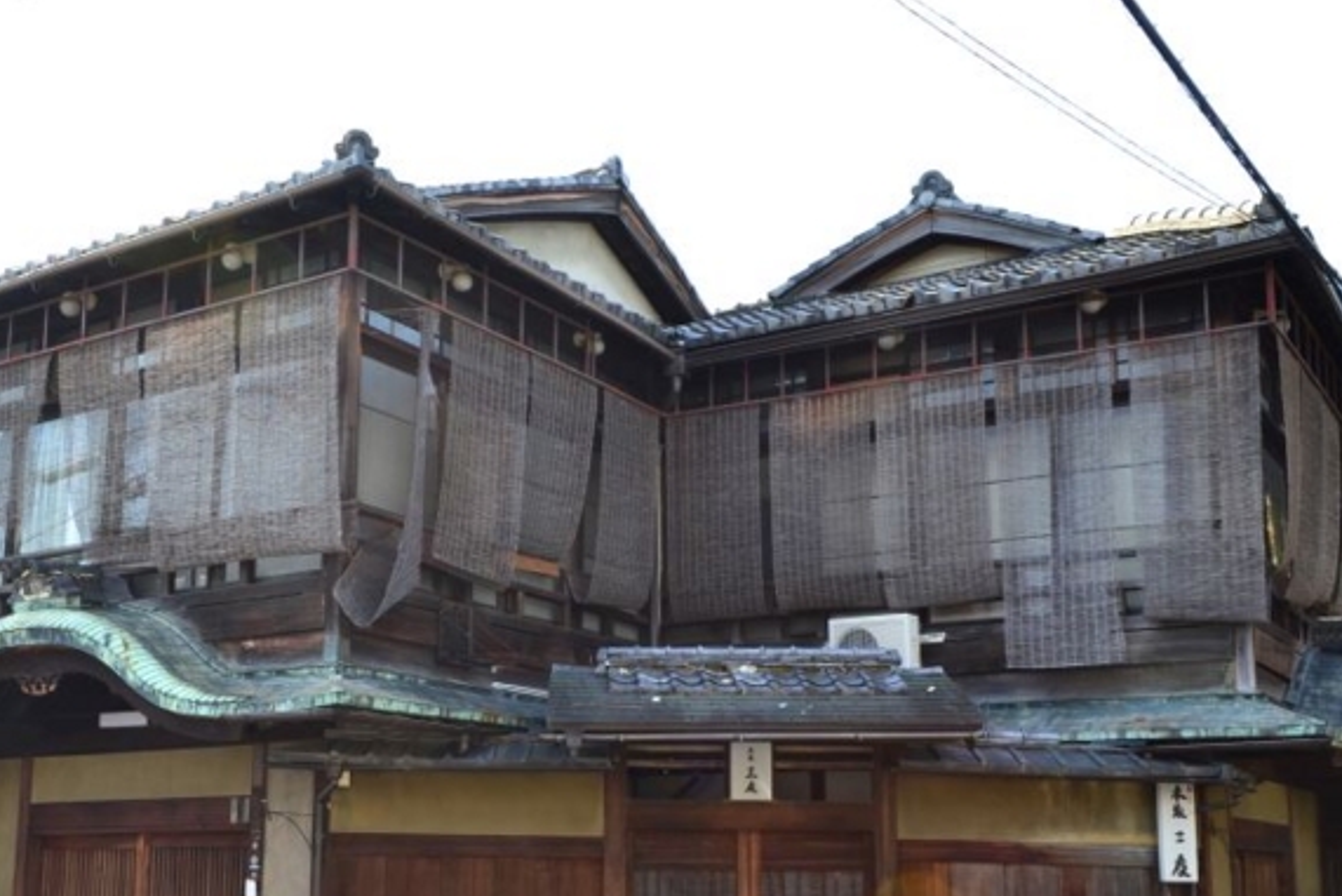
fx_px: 1566
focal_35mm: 42
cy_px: 620
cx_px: 628
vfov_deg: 31.6
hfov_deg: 46.4
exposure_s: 1/60
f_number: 7.1
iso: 100
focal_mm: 20
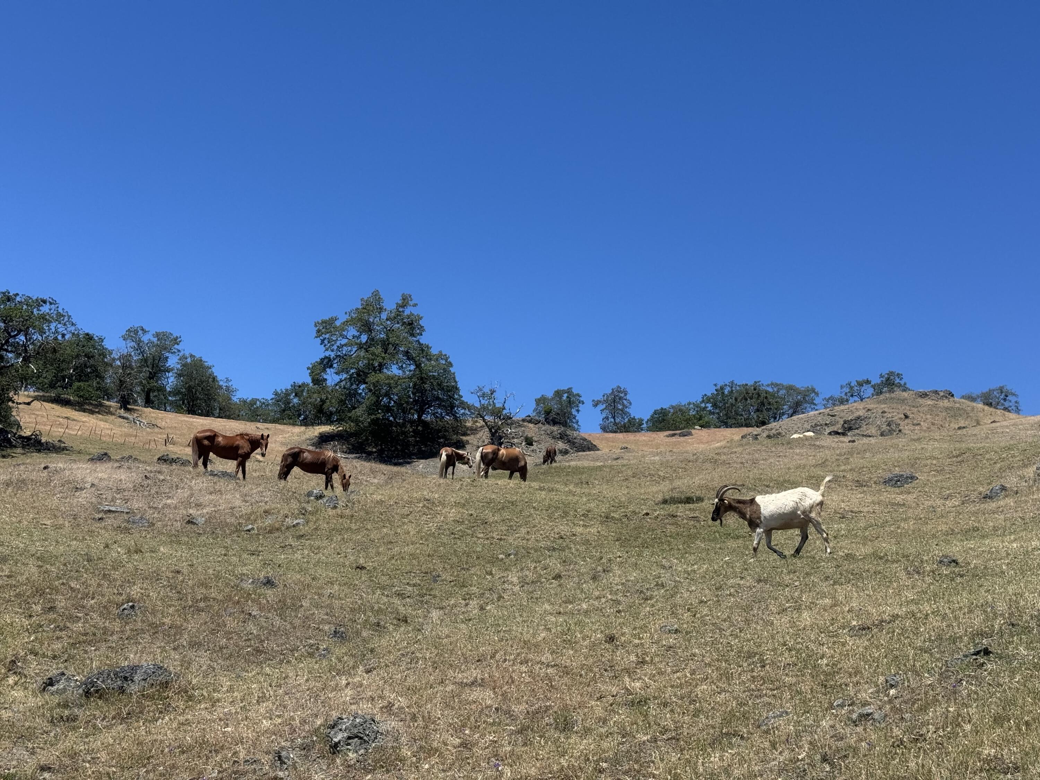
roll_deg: -3.2
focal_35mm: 48
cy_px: 390
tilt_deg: +13.2
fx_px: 1442
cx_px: 520
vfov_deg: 30.3
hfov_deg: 39.7
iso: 64
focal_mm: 6.76
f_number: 1.78
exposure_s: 1/4310
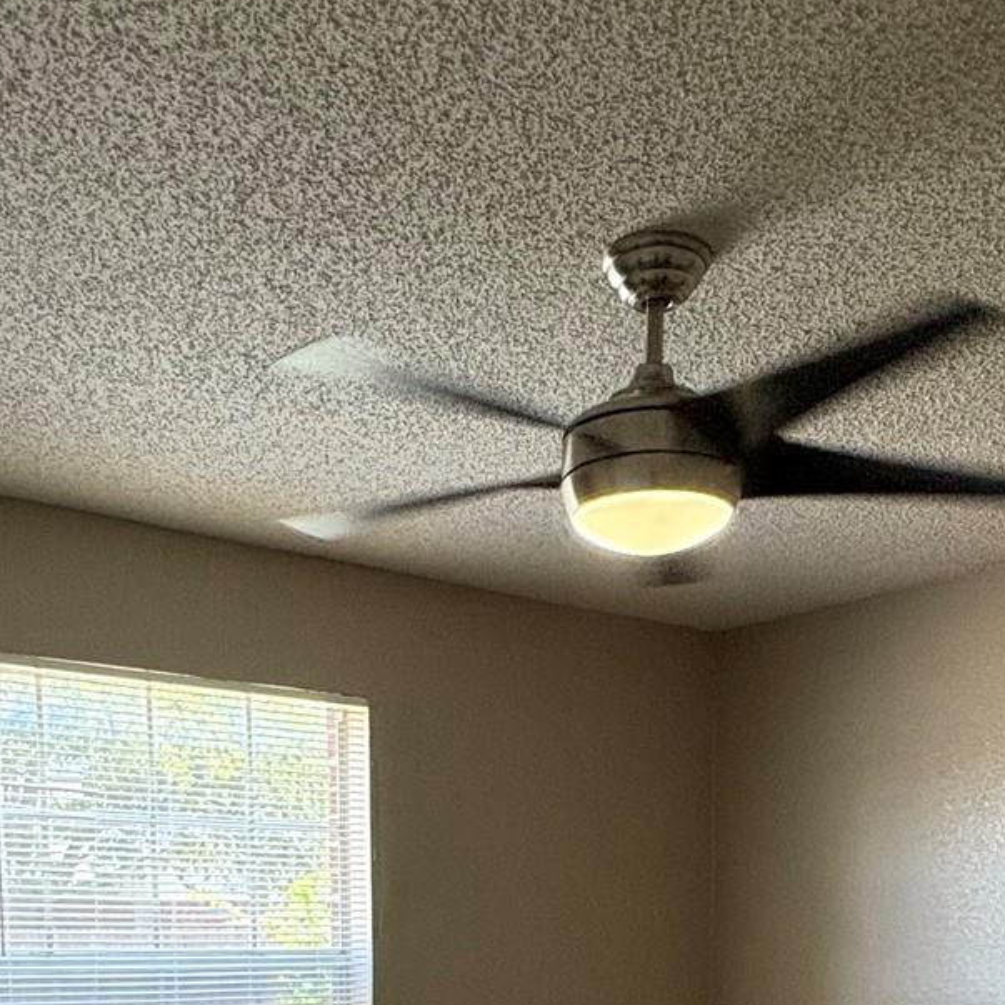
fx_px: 1380
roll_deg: +0.7
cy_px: 1122
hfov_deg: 40.0
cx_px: 480
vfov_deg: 34.3
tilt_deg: -8.3
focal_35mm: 42
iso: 320
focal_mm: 2.22
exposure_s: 1/120
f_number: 2.2
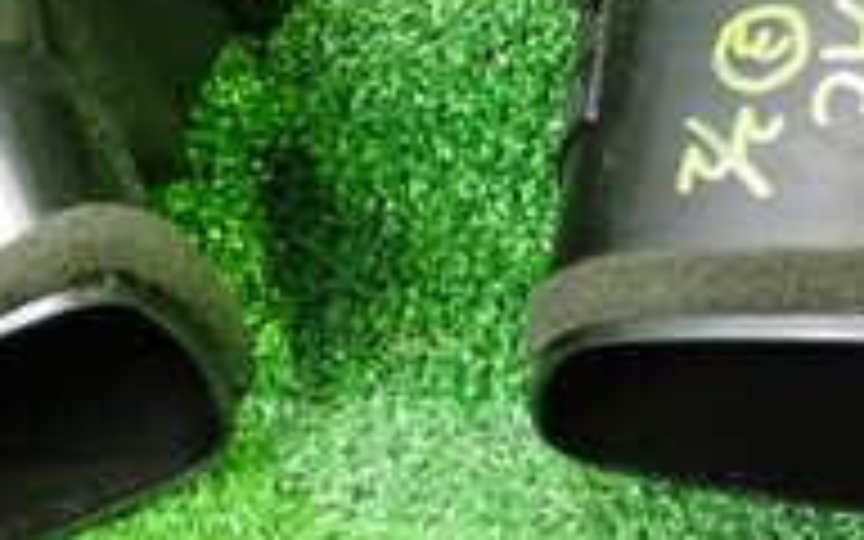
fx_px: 3673
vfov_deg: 8.4
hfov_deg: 13.4
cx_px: 297
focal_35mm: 156
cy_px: -27
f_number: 3.1
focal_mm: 8.4
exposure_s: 1/25
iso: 800
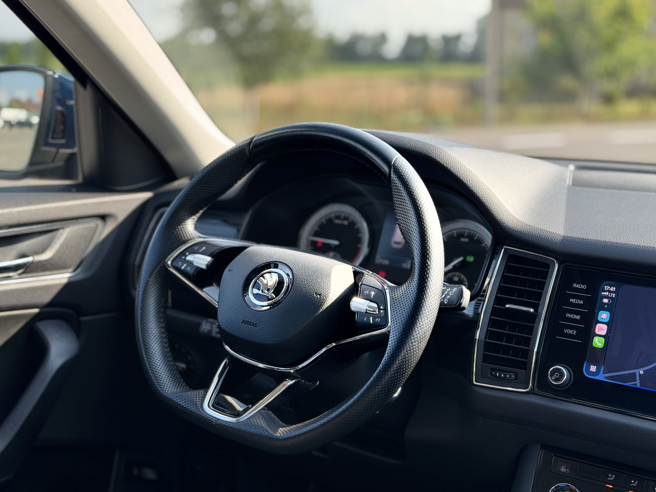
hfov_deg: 38.9
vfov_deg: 29.7
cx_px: 334
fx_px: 929
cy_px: 249
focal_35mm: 49
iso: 64
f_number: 1.78
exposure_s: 1/302
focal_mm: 6.76
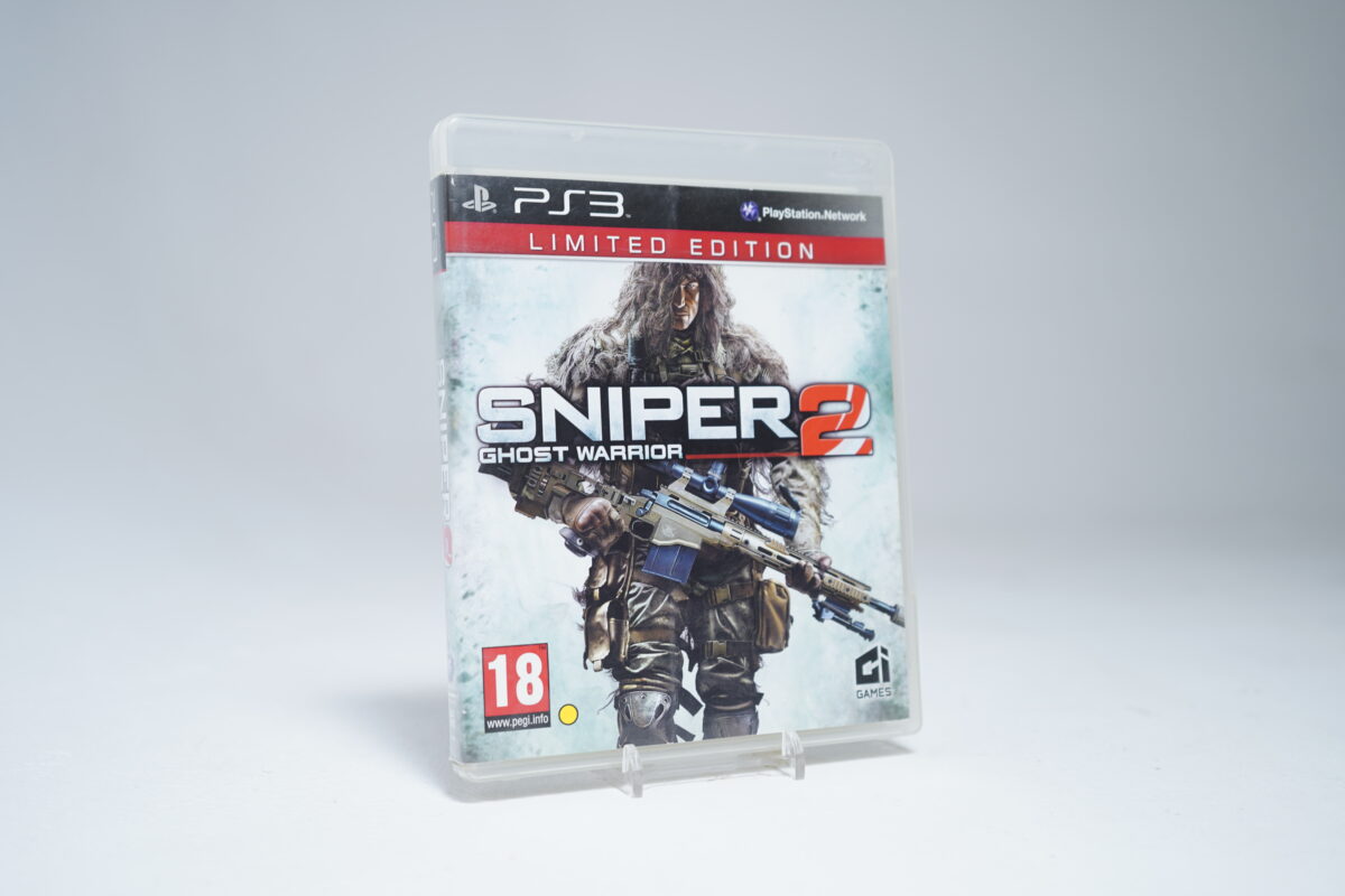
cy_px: 448
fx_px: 1494
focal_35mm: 40
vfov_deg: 33.4
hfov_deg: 48.5
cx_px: 672
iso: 160
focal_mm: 40
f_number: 4.5
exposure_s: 1/10
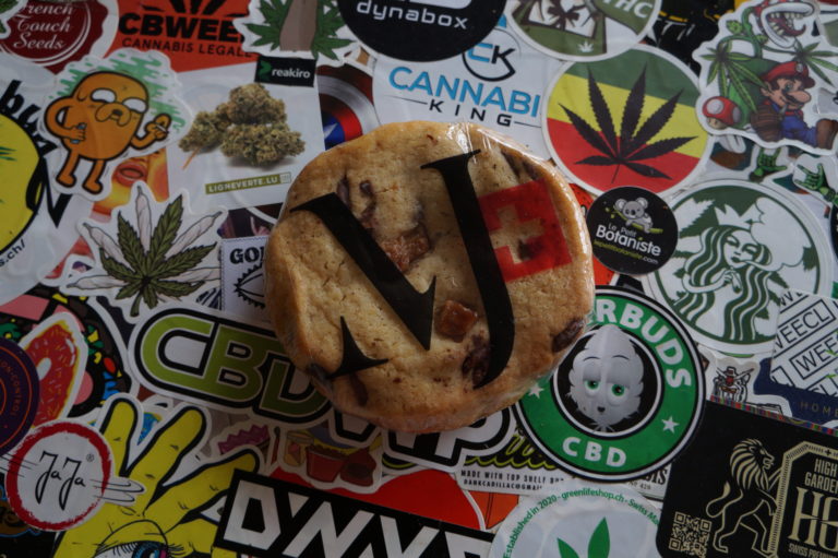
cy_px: 279
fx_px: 803
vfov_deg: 38.3
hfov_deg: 55.1
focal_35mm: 34
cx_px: 419
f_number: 5
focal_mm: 23
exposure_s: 1/125
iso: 400
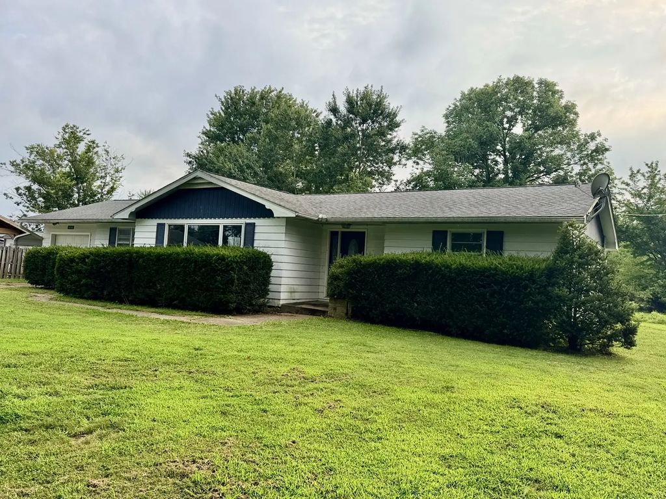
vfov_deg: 56.8
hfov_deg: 71.6
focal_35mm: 24
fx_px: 462
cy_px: 250
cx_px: 333
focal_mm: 6.76
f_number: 1.78
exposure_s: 1/2000
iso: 80
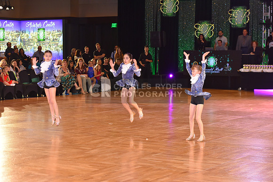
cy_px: 91
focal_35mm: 86
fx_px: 652
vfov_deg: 15.9
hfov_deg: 23.6
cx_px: 136
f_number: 4.5
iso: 2000
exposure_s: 1/250
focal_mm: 86
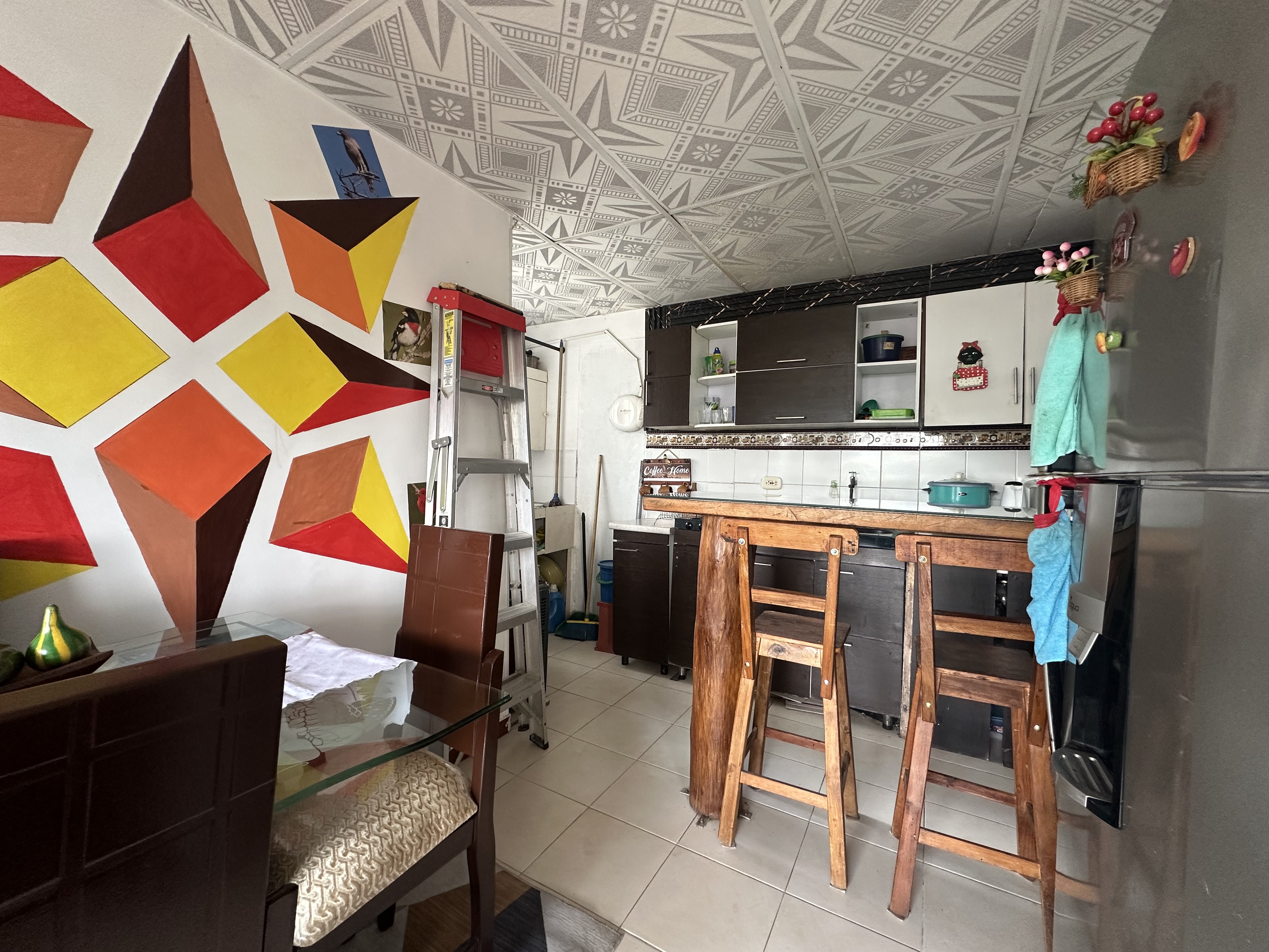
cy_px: 476
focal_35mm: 14
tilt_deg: -0.7
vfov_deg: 85.7
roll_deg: -1.7
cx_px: 634
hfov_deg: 102.1
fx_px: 513
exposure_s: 1/99
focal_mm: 2.22
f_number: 2.2
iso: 200
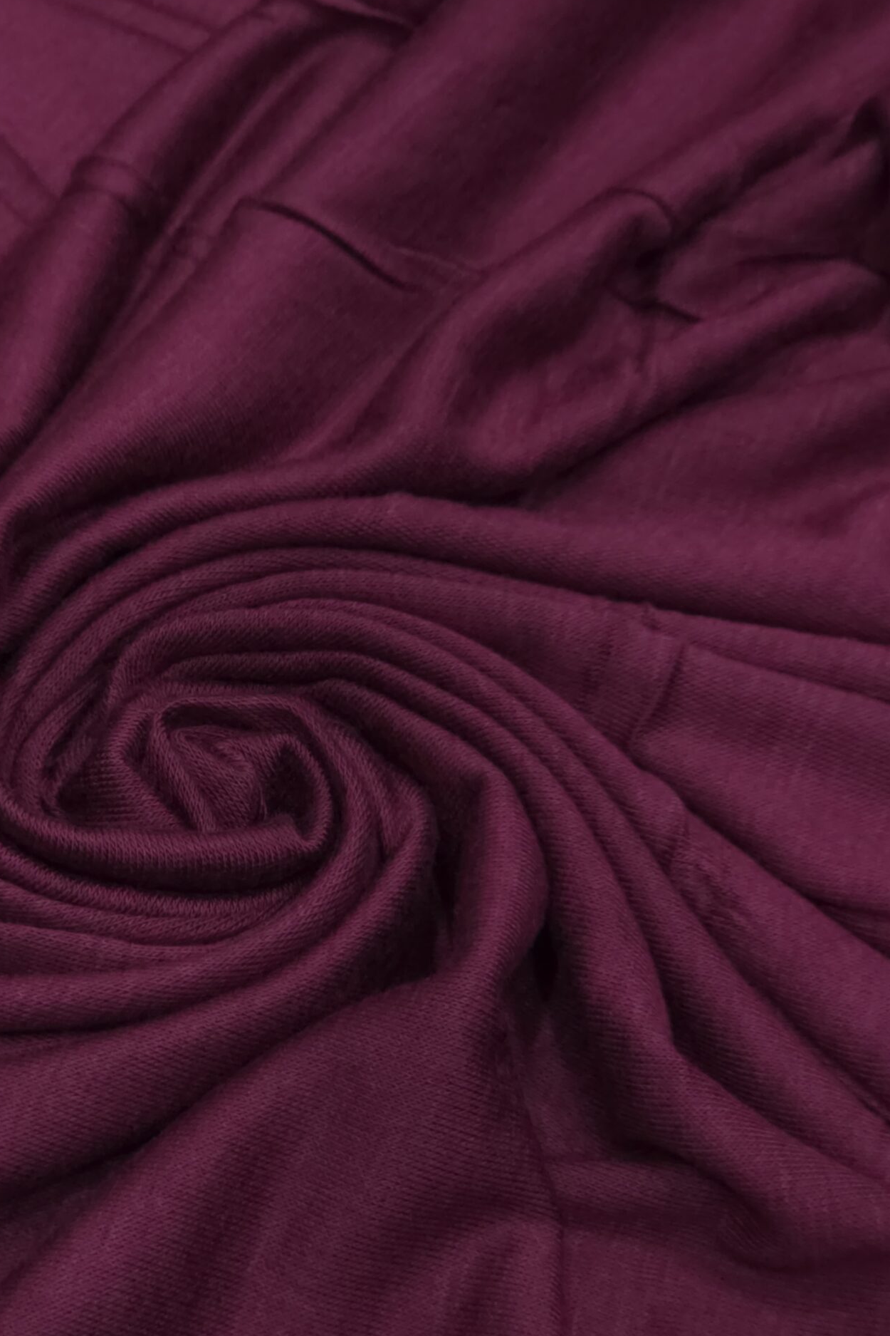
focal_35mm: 98
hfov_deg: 13.9
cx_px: 219
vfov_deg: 20.8
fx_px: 3634
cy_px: 720
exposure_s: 1/45
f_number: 2.4
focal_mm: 7.9
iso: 200
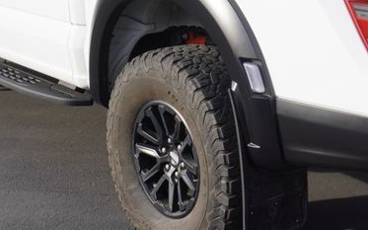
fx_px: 842
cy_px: 52
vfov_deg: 15.5
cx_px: 261
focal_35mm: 84
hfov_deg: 24.5
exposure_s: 1/125
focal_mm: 20
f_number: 8
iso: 100
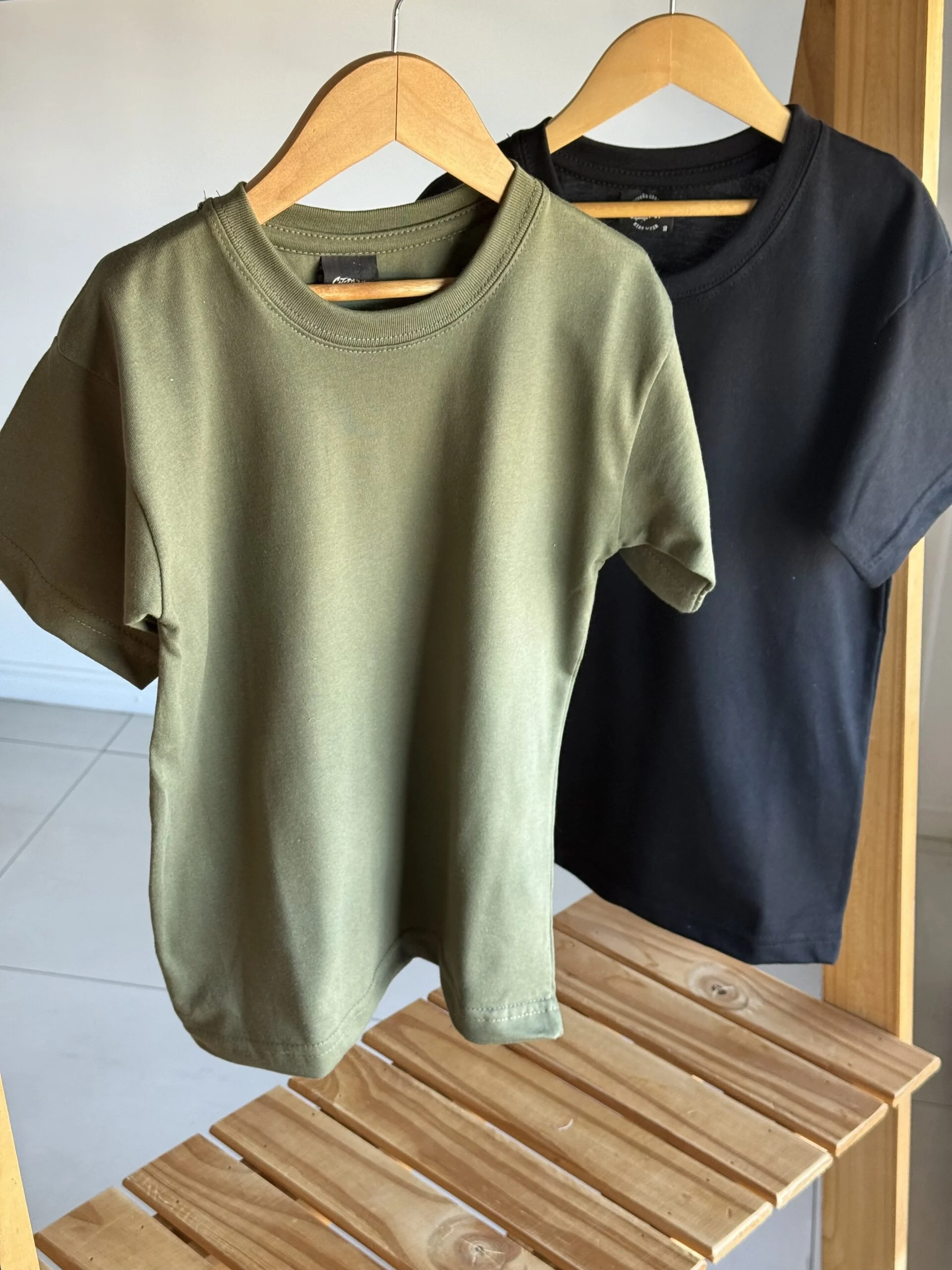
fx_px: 1760
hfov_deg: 30.3
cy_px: 635
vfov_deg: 39.7
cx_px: 476
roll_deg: -1.2
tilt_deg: -24.7
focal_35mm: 48
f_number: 1.78
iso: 100
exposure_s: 1/108
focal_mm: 6.76
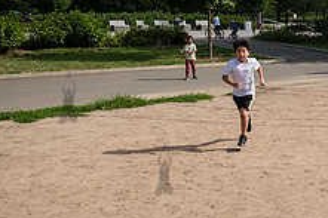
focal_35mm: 63
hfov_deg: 29.1
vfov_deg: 21.5
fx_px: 574
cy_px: 97
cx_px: 355
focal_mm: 24
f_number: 5.6
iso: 200
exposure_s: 1/800
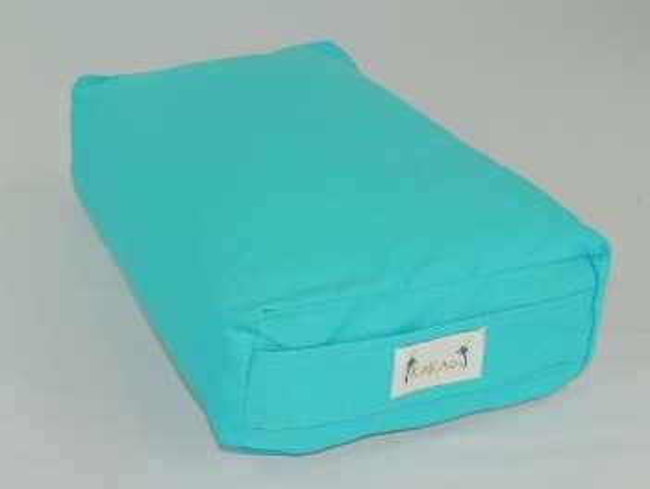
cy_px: 244
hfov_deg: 52.6
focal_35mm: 35
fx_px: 658
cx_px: 325
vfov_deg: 40.8
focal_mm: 6.2
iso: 100
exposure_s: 1/80
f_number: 3.3
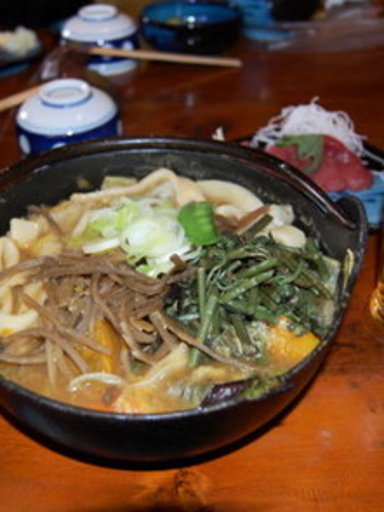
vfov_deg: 45.1
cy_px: 258
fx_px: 618
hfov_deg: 34.4
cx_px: 158
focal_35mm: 42
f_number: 3.5
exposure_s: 1/60
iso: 400
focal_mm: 19
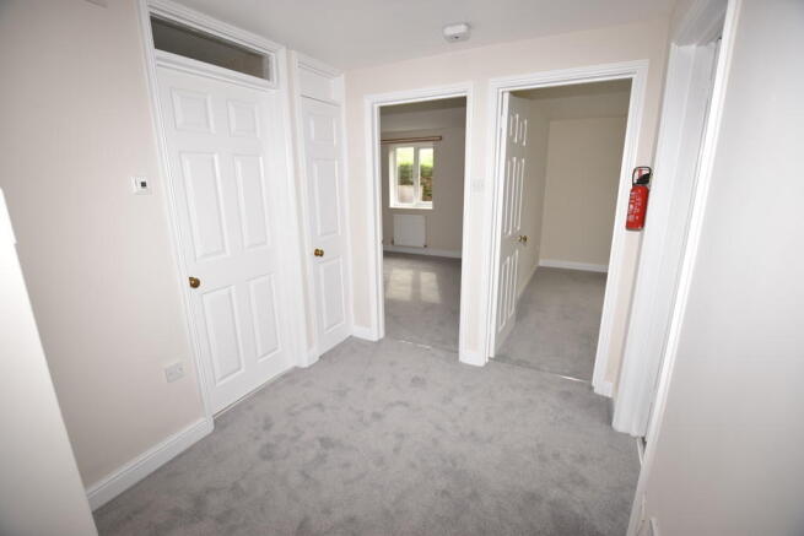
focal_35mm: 15
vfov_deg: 77.4
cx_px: 402
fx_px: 335
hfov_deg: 100.4
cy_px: 268
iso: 100
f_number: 4
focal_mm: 10
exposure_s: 1/60
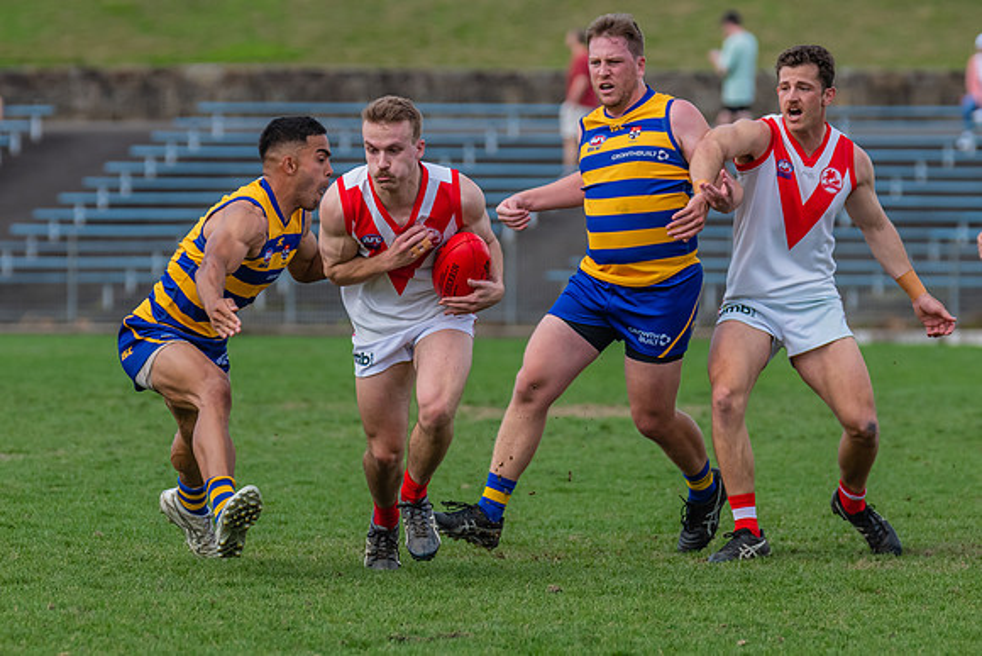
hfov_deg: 4.8
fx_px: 11620
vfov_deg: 3.2
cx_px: 451
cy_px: 366
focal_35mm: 426
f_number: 5.6
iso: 800
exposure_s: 1/1600
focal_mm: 290
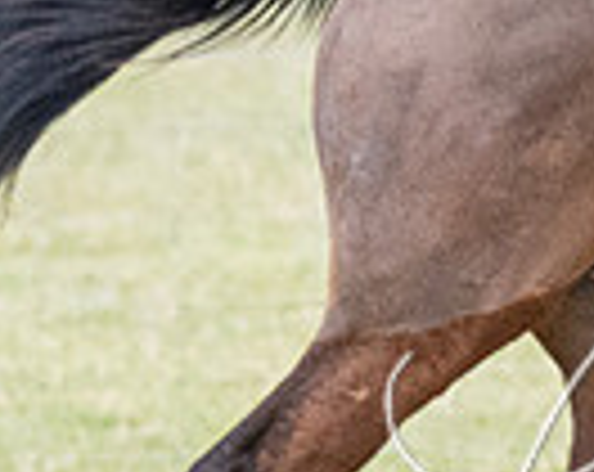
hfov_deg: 2.1
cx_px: 1496
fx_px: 16331
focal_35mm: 931
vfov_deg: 1.7
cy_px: 343
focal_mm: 94
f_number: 4
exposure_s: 1/800
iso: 1600
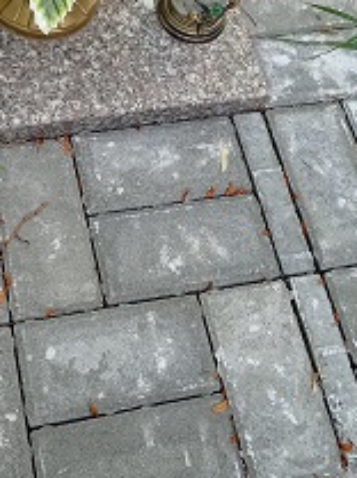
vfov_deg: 23.9
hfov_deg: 18.9
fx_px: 1062
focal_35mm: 77
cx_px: 76
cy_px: -37
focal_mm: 4.74
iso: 101
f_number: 1.79
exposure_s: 1/494
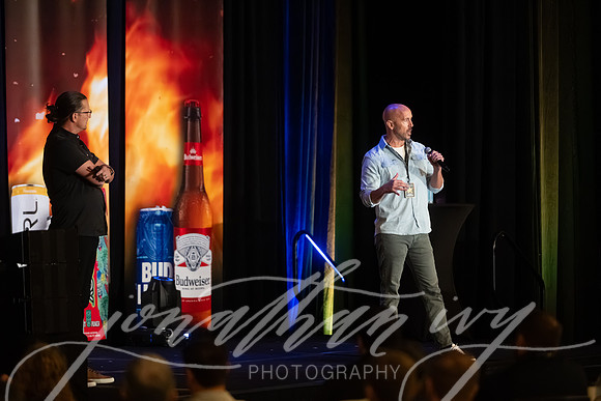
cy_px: 200
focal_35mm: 202
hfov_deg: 10.2
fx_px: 3373
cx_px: 300
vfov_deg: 6.8
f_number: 2.8
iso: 8000
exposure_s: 1/400
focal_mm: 200
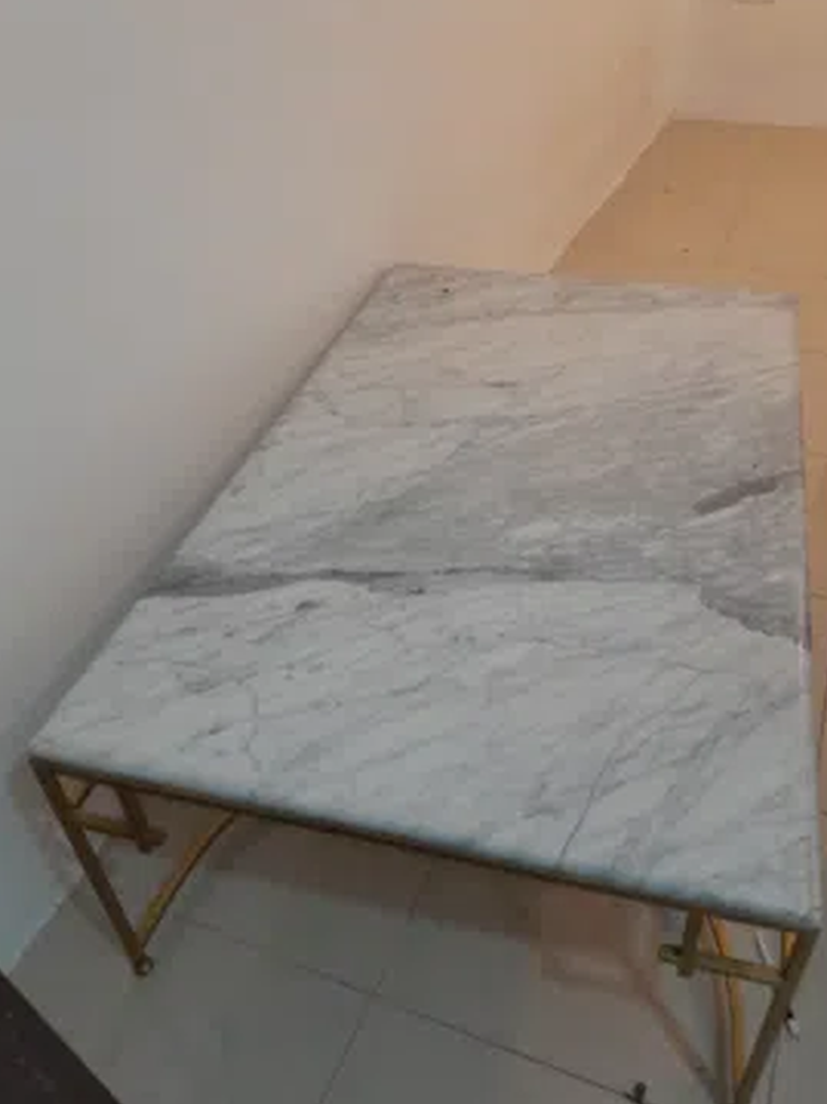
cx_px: 449
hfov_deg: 48.2
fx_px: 924
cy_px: 538
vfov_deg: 61.7
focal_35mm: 29
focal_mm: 3.98
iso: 250
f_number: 1.8
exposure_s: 1/50
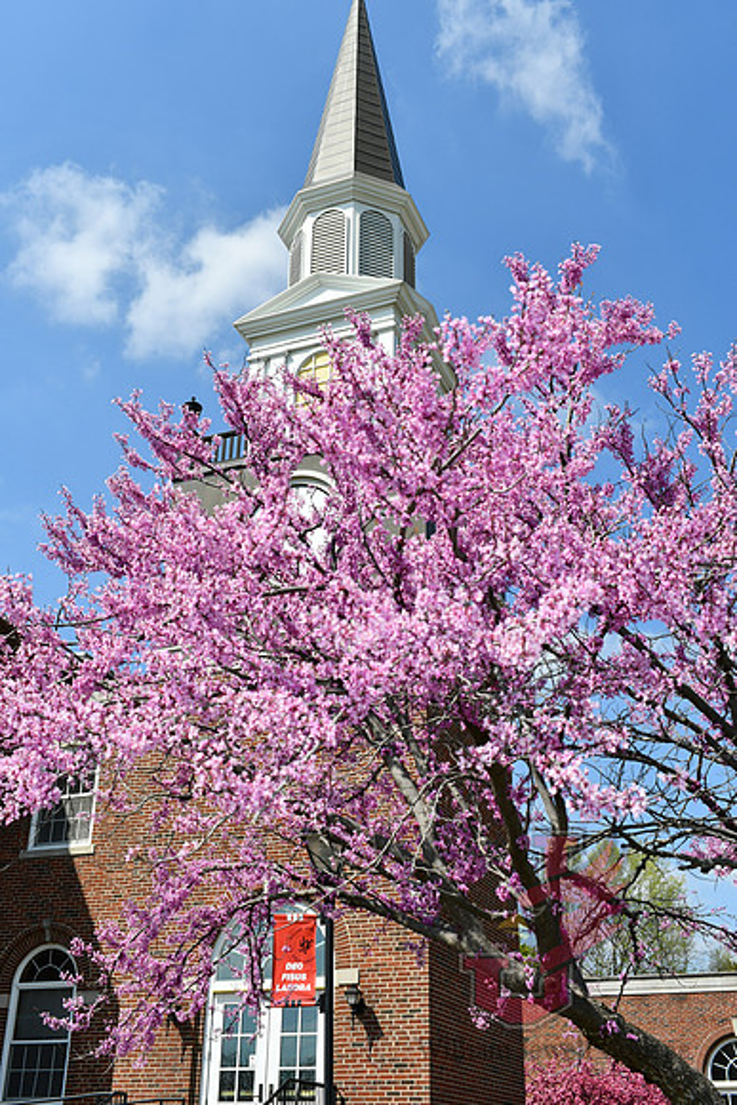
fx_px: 1135
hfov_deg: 36.0
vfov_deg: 51.9
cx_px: 368
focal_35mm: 37
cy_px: 552
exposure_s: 1/250
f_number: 10
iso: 100
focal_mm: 25
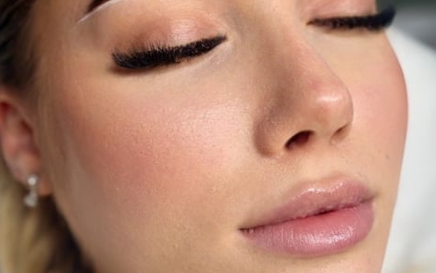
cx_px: 219
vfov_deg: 18.8
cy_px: 84
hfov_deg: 29.8
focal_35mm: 69
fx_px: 820
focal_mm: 6.76
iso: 64
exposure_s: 1/236
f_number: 1.78
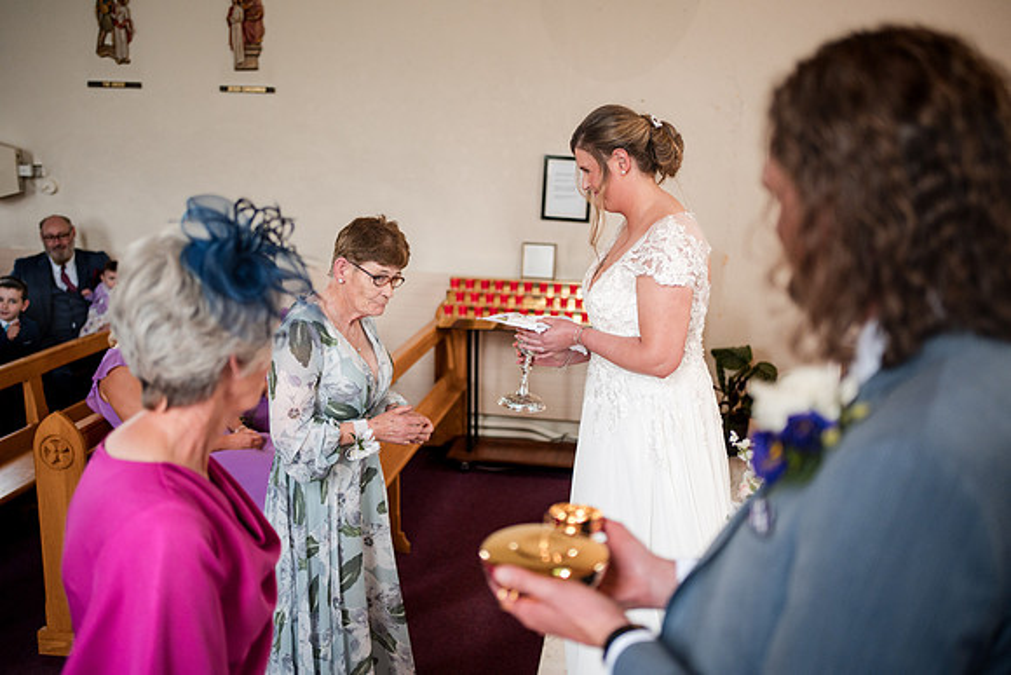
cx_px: 506
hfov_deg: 54.4
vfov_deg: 37.9
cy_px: 338
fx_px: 983
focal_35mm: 35
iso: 1250
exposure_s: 1/500
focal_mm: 35
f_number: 1.8
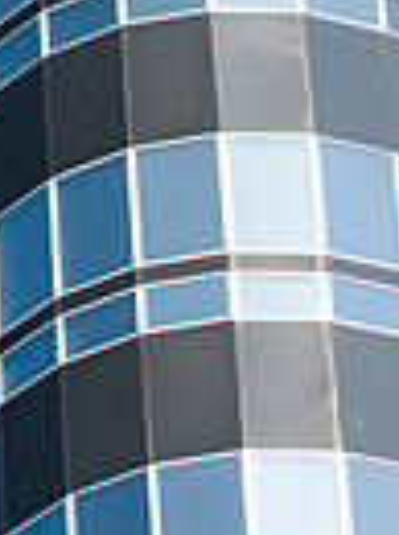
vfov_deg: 4.9
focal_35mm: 399
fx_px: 6152
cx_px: 60
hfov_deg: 3.7
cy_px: -268
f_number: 7.1
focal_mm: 80
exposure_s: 1/250
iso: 500
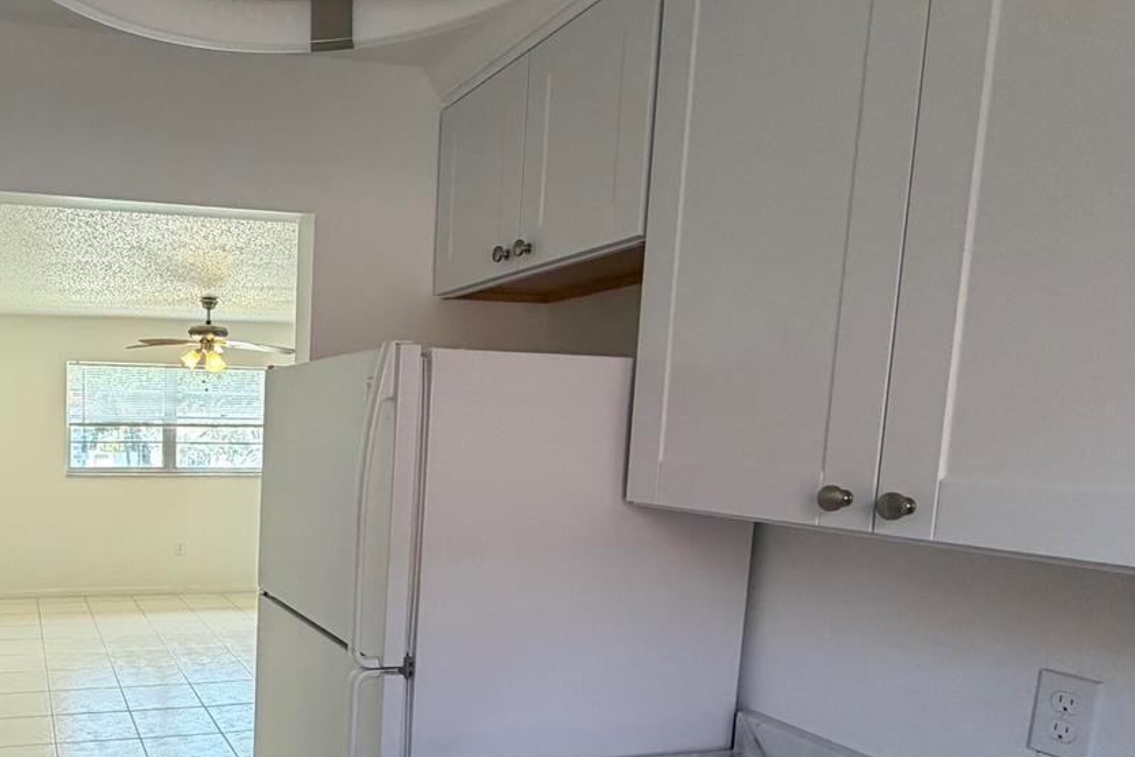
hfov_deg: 59.7
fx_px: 883
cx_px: 210
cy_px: 536
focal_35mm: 28
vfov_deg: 45.3
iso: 160
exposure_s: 1/120
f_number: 2.2
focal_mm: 2.22
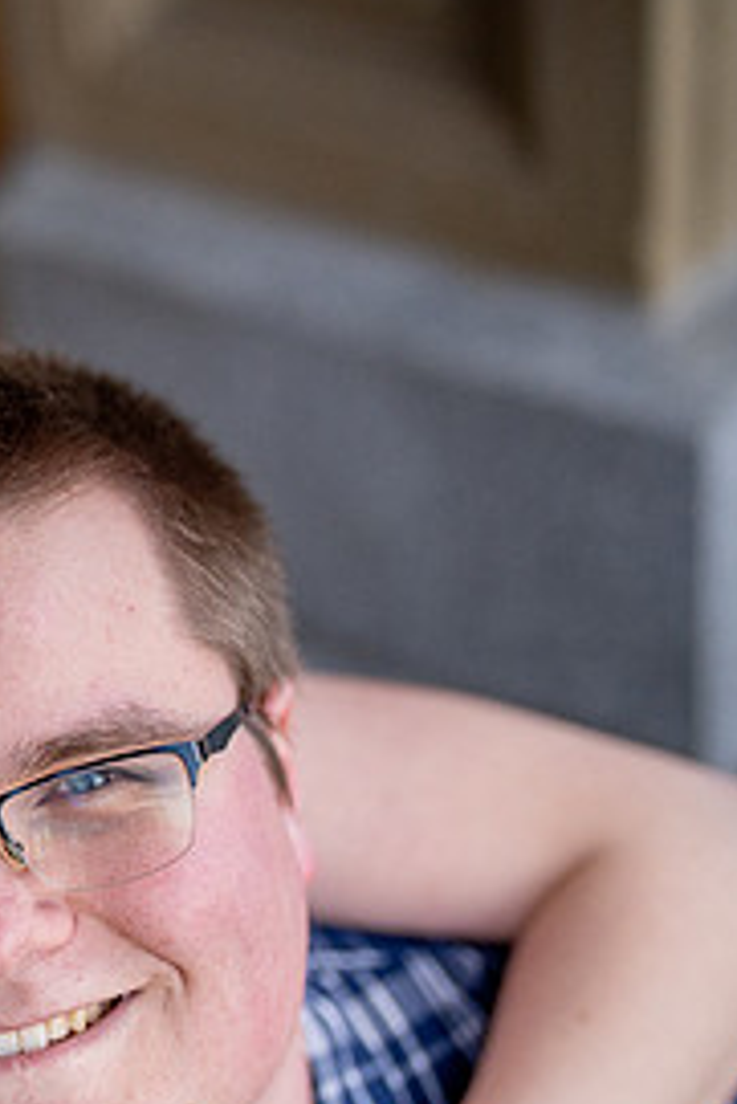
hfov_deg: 12.2
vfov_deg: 19.0
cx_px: -371
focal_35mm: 107
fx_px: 3281
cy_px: 748
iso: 1600
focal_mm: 50
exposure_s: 1/6400
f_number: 1.8
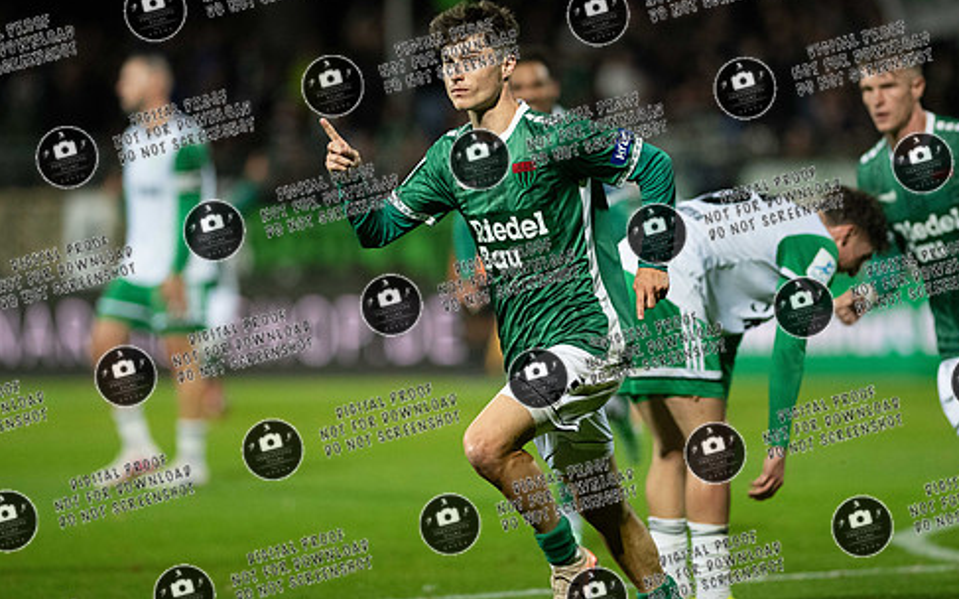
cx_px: 494
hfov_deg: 5.5
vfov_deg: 3.4
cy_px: 240
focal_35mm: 381
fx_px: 9954
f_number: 3.2
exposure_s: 1/1600
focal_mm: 300
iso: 5000
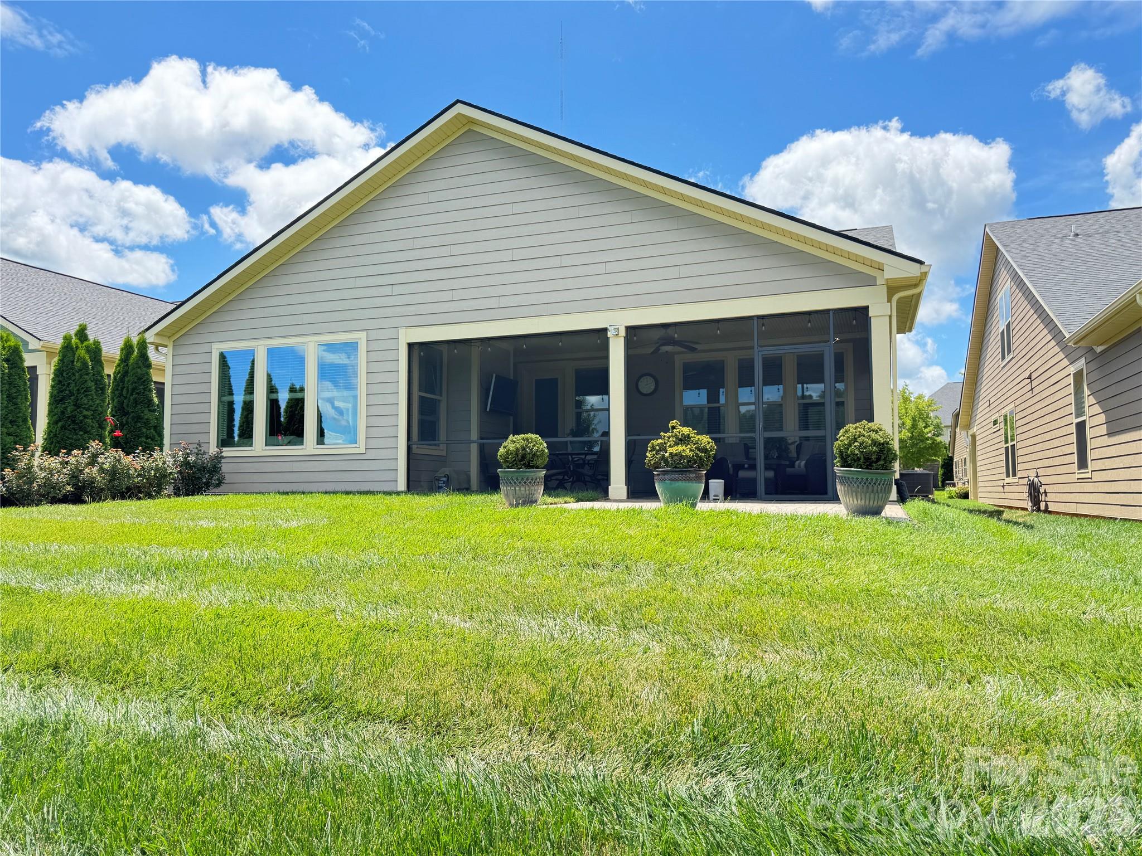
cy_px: 428
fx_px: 792
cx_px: 571
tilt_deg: +2.1
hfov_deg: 71.6
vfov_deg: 56.8
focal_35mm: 24
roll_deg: -0.5
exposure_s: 1/912
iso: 80
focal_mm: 6.76
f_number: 1.78
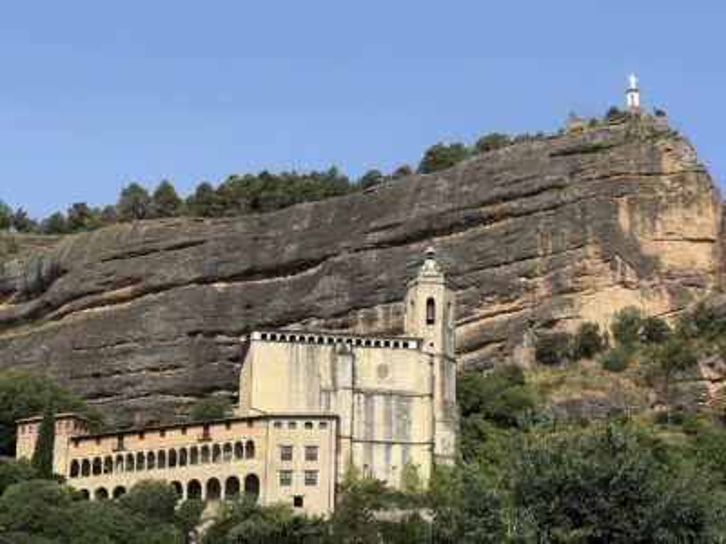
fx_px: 1615
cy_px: 272
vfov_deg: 19.1
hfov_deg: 25.3
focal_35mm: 77
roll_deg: -0.4
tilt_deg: +20.2
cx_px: 363
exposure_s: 1/558
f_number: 2.8
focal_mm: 9
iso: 32
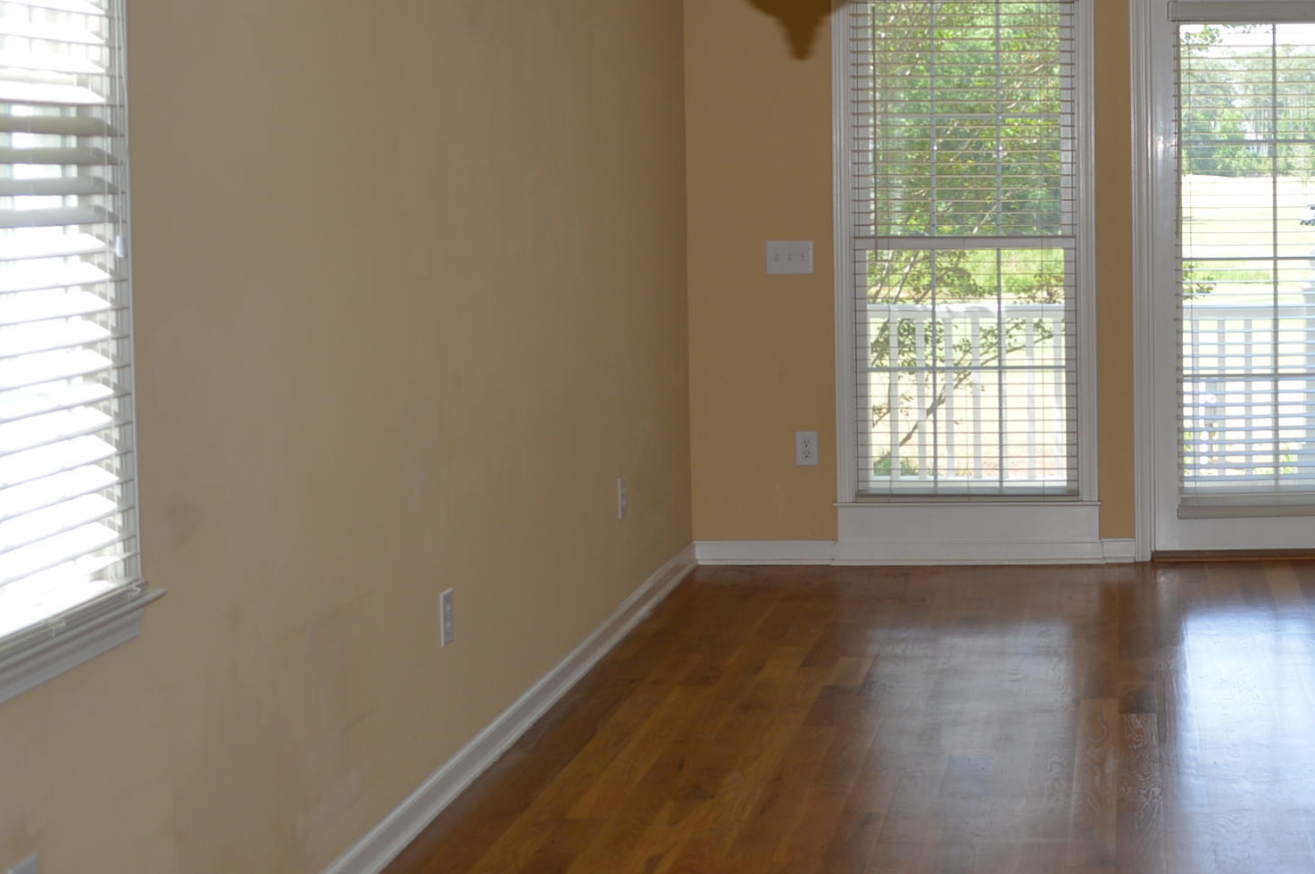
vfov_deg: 24.3
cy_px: 208
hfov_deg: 34.4
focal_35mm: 55
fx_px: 2007
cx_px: 1169
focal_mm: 18
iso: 100
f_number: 3.5
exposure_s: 1/100
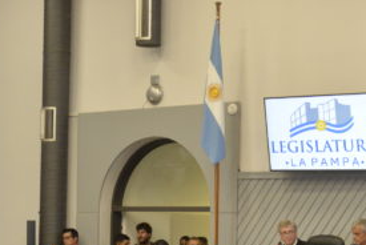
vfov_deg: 11.1
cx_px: 153
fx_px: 1252
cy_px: 223
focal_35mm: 123
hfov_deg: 16.6
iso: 4000
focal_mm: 44
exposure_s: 1/125
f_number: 4.5
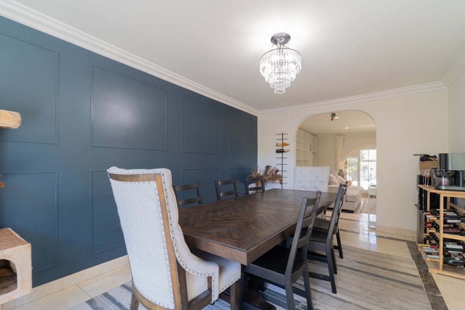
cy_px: 162
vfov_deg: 77.3
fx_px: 194
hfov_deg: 100.3
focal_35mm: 15
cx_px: 247
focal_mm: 14
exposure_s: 1/30
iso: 500
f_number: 5.6
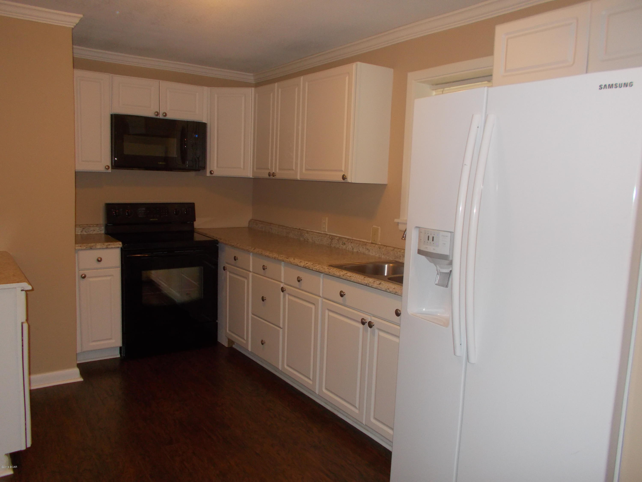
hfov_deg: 60.0
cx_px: 321
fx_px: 556
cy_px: 241
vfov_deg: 46.8
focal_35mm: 30
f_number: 3.4
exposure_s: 1/25
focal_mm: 5.3
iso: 200
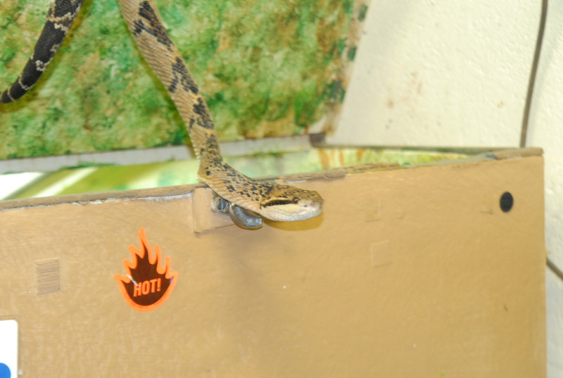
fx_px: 1551
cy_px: 189
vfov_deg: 13.9
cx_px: 282
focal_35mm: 99
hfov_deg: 20.6
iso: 1600
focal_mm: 66
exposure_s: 1/30
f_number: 5.6
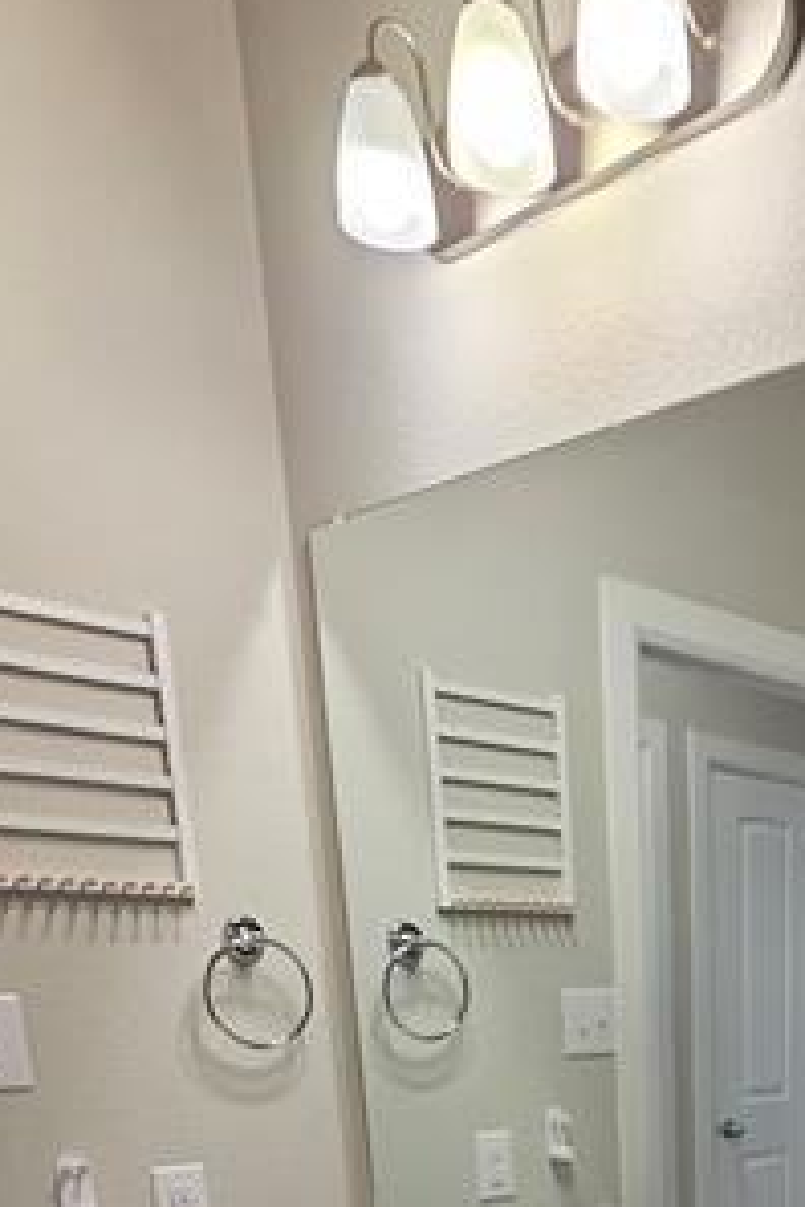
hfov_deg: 34.2
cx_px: 821
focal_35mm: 35
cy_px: 1402
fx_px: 1174
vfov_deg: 40.6
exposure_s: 1/120
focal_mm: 2.2
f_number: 1.9
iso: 200
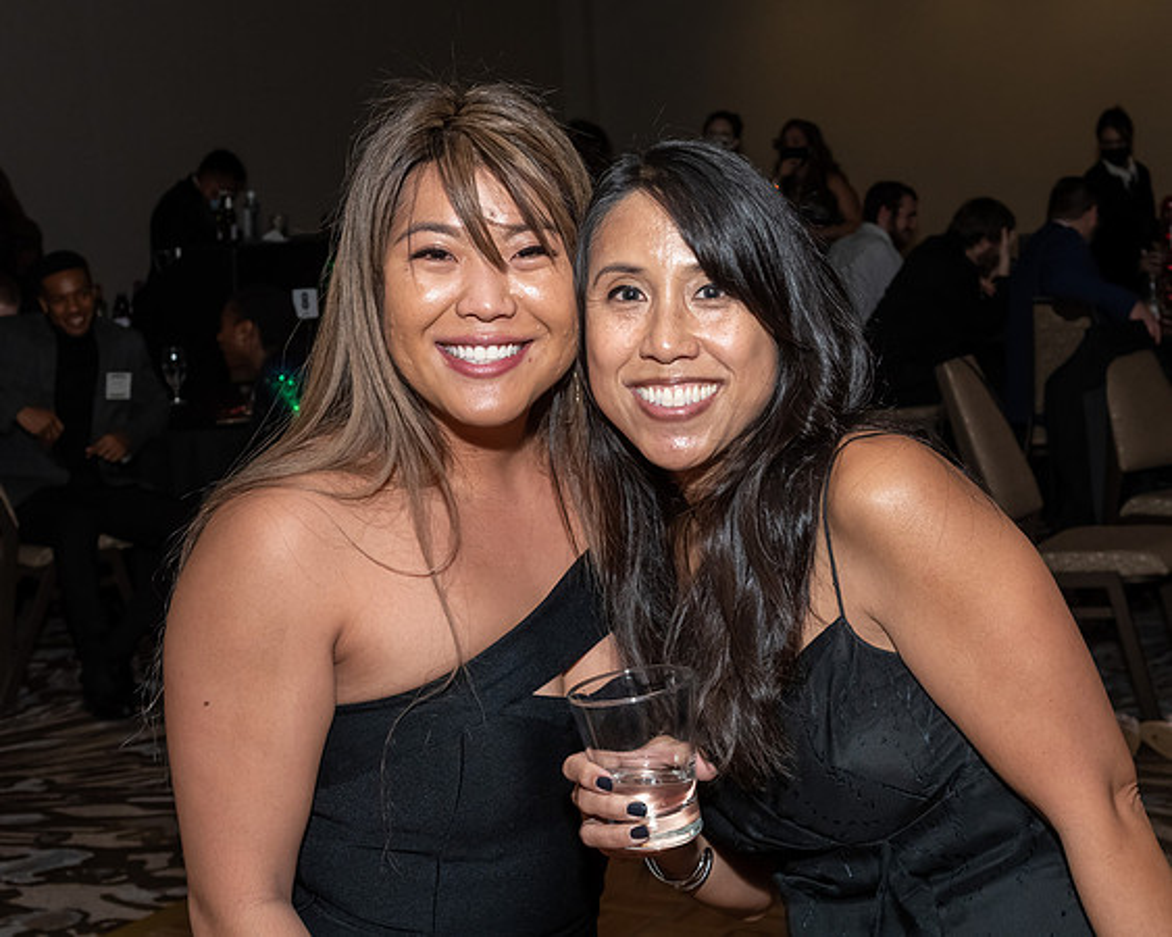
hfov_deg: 28.9
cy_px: 383
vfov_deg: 23.3
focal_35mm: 65
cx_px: 498
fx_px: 2270
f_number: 7.1
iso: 500
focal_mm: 30
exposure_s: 1/250
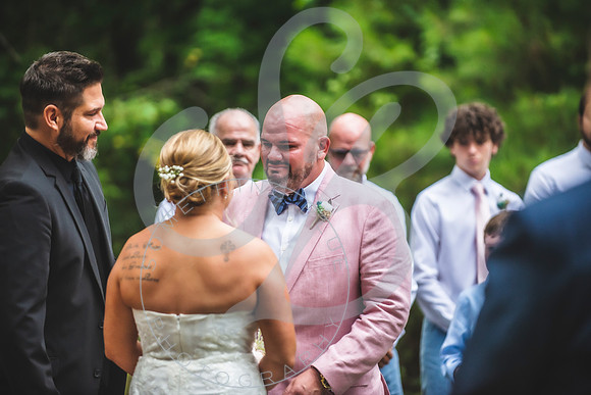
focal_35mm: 175
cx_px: 296
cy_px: 198
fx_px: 2873
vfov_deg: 7.9
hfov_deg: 11.7
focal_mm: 175
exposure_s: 1/640
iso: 1000
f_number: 2.8
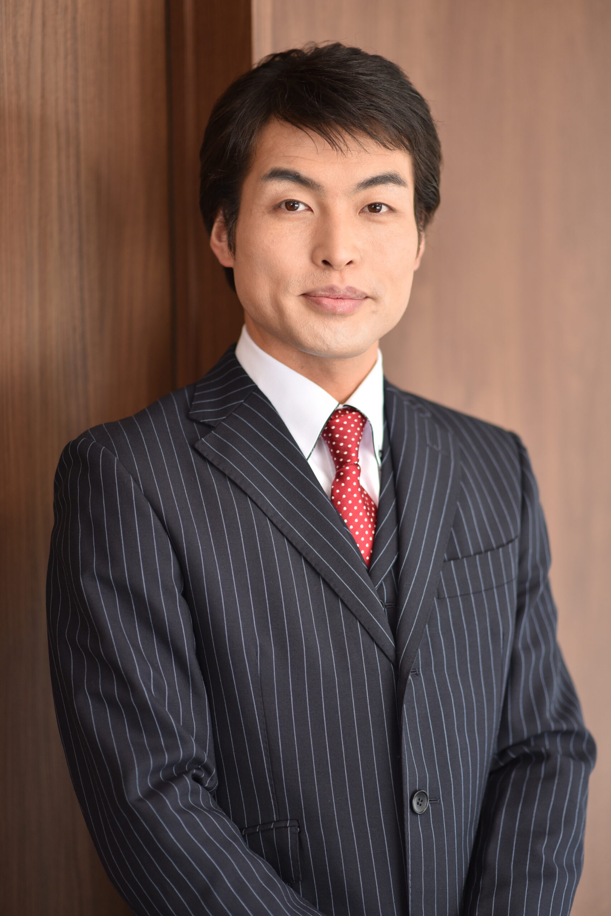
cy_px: 458
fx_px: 2163
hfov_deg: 16.1
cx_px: 306
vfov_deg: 23.9
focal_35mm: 85
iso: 250
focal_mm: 85
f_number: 1.8
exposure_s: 1/200
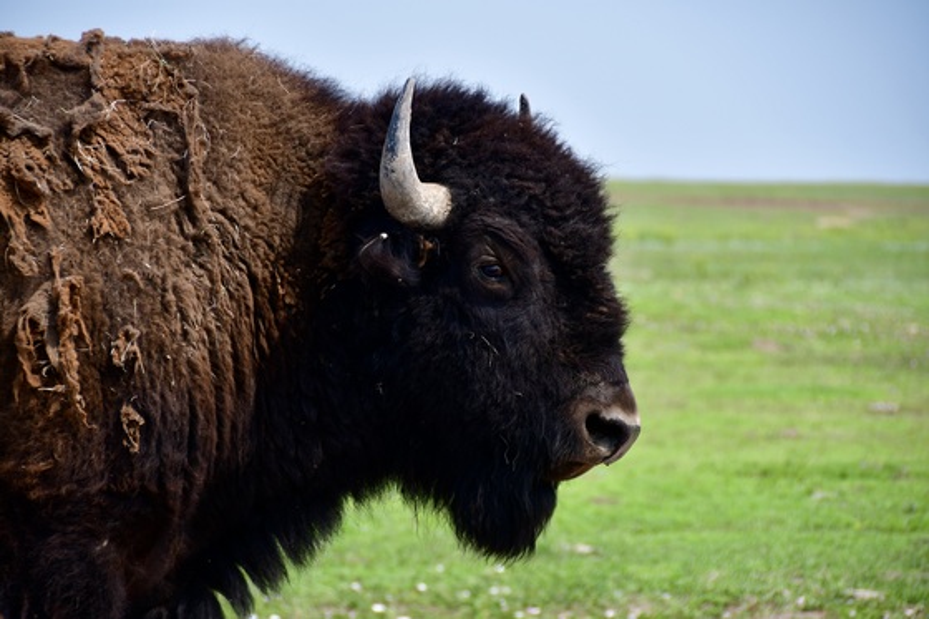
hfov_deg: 10.2
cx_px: 464
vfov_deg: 6.8
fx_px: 5211
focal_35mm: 202
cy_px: 310
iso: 200
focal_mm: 135
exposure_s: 1/400
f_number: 5.6
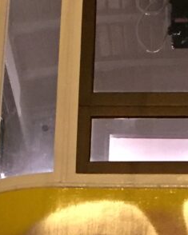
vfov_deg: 12.5
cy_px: 333
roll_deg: -1.7
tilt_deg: +21.2
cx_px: 163
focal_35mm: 148
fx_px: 1030
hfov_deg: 10.4
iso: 400
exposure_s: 1/17
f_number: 2.2
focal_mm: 4.15
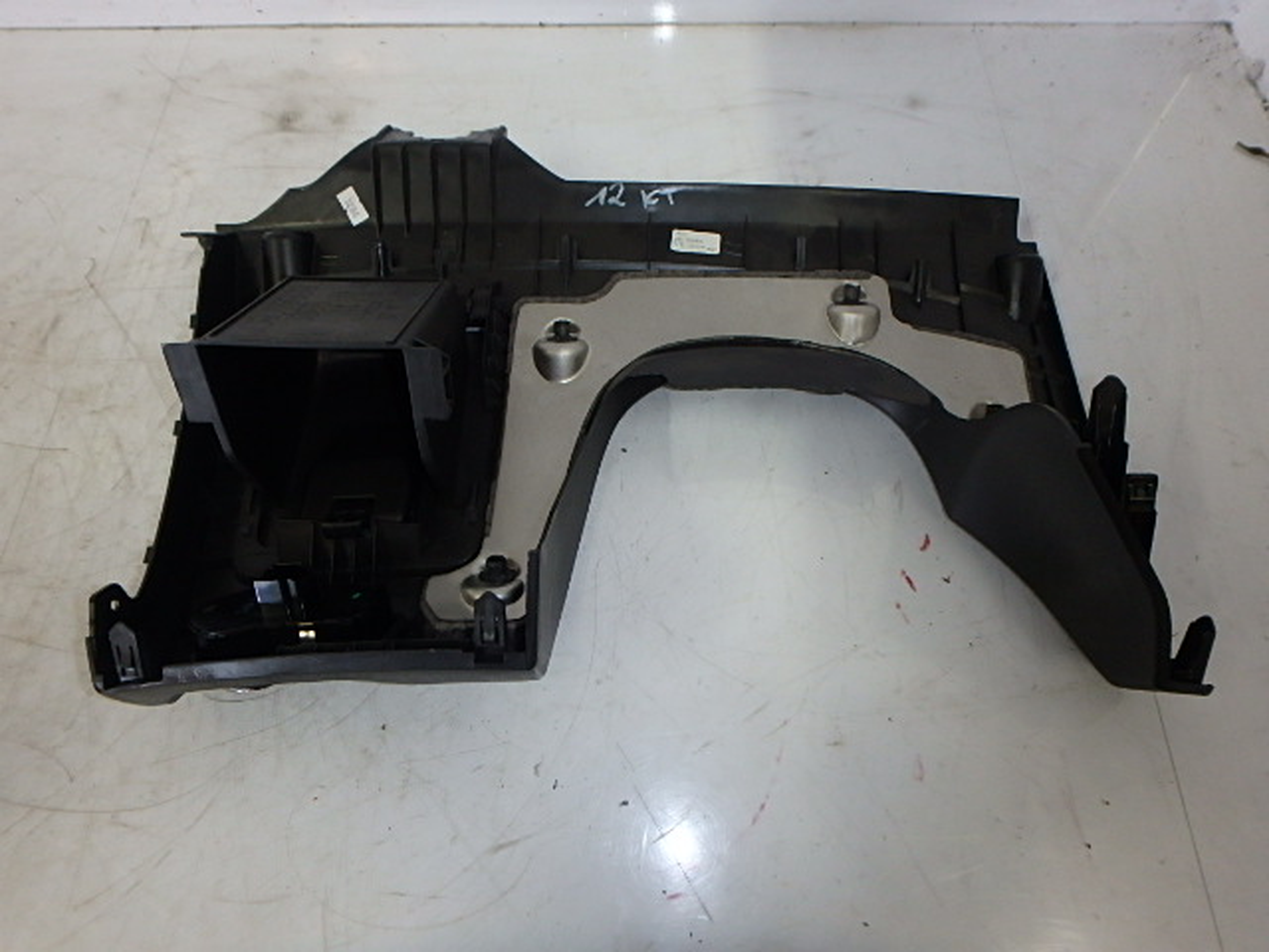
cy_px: 476
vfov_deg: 63.4
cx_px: 634
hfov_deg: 79.0
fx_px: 770
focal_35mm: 21
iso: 250
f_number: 3.5
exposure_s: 1/30
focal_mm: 3.7
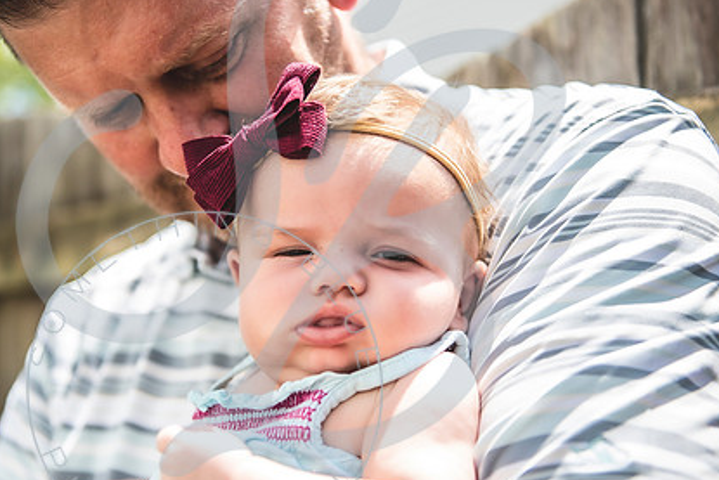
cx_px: 305
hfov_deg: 32.8
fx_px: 1219
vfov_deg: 22.3
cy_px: 244
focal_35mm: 61
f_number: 2.8
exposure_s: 1/800
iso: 100
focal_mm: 42
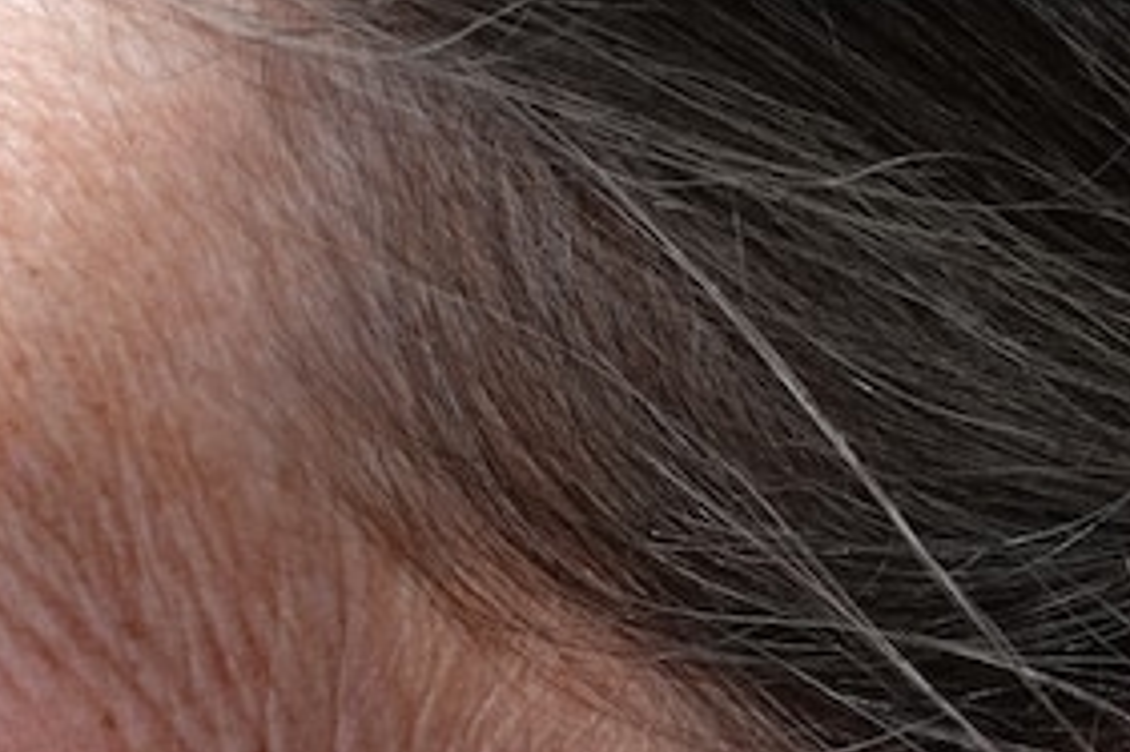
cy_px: 838
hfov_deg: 4.6
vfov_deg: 3.0
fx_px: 14179
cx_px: 12
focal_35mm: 452
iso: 100
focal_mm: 45.23
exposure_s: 1/320
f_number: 4.5
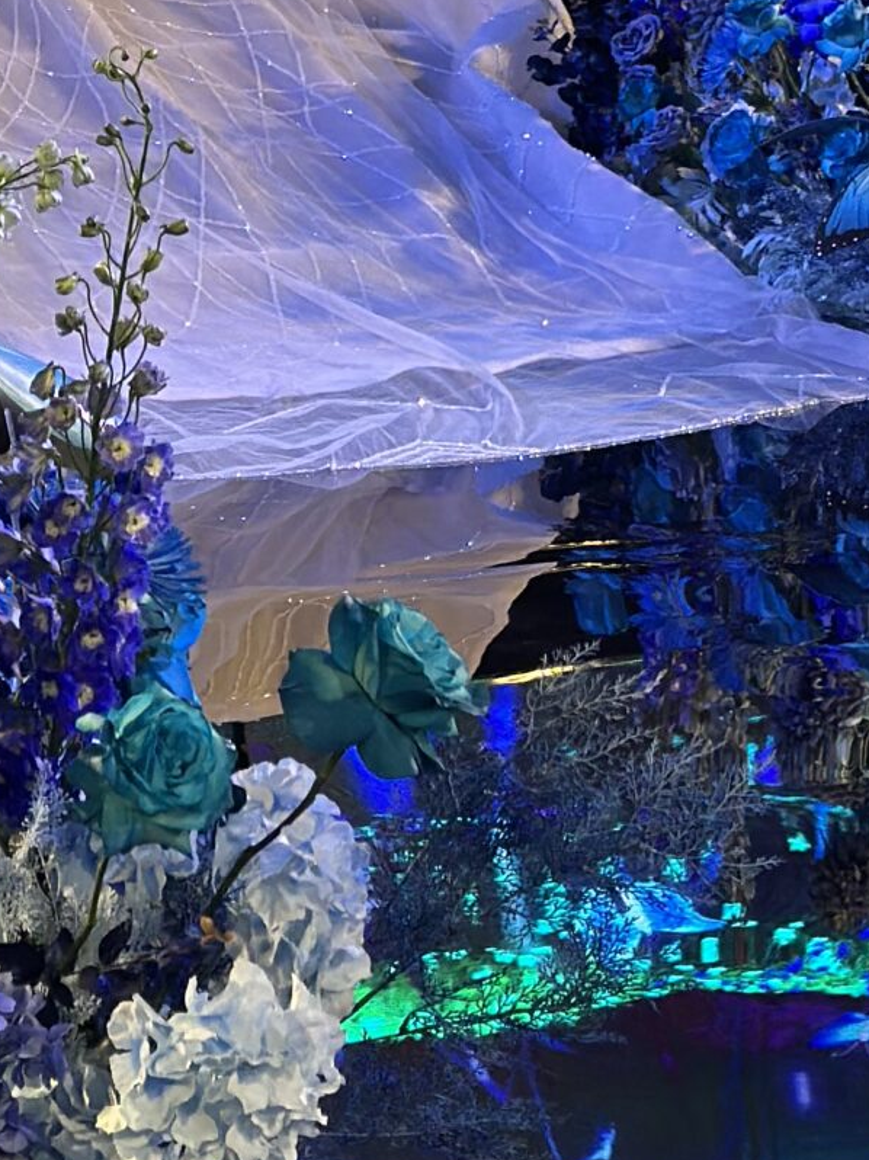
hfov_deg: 9.6
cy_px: -217
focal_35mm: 154
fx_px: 5157
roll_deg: +1.9
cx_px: 97
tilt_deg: -1.5
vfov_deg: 12.5
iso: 125
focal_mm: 6.86
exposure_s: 1/108
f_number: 1.78
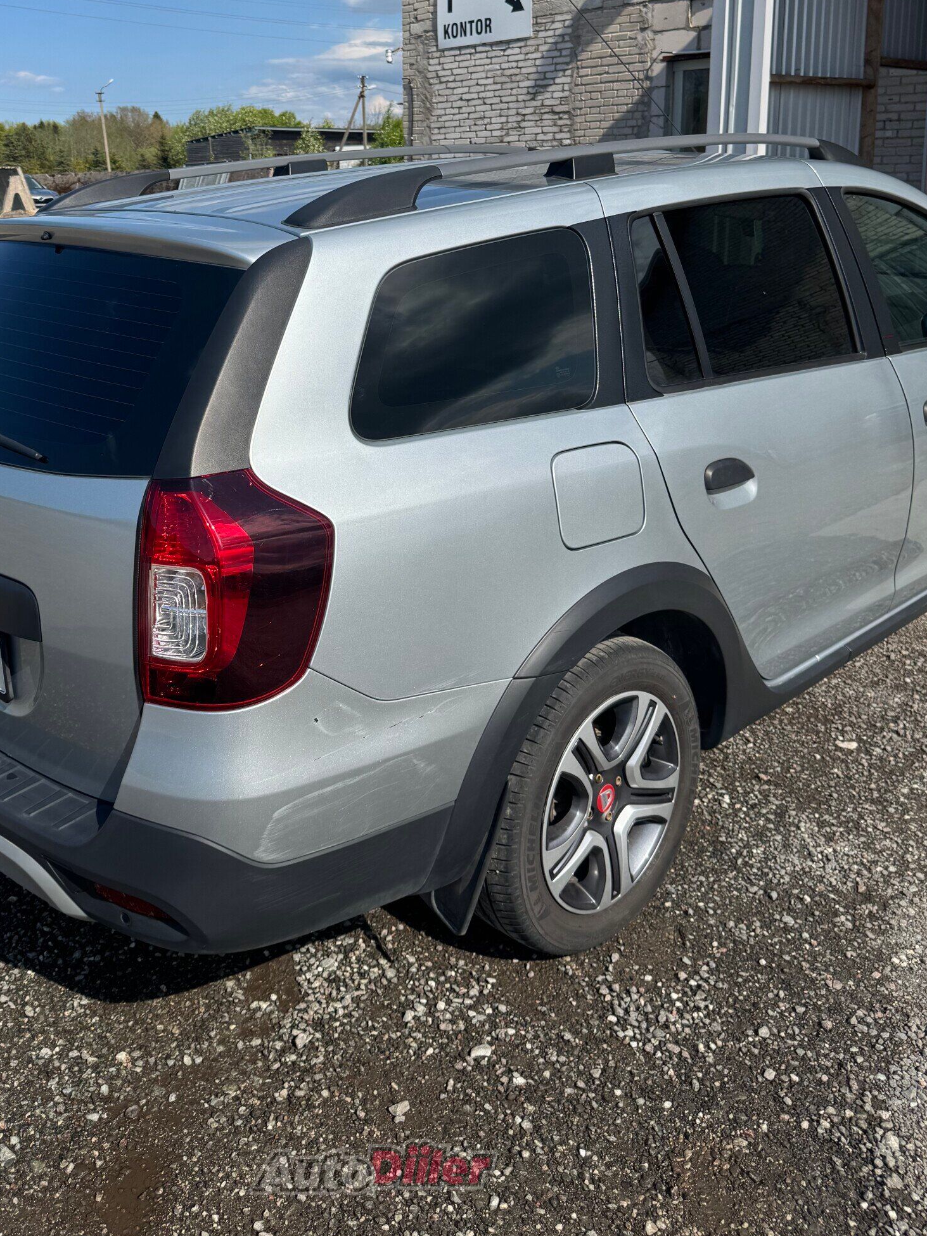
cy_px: 435
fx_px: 1142
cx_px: 373
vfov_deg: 55.9
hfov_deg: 44.0
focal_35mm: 32
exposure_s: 1/5348
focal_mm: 6.76
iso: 80
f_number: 1.78
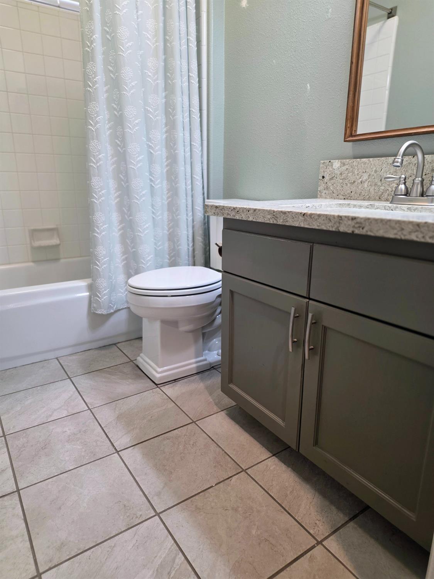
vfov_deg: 73.9
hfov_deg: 58.9
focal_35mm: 23
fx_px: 384
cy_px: 290
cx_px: 217
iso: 250
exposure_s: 1/120
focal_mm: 6.25
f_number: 1.7
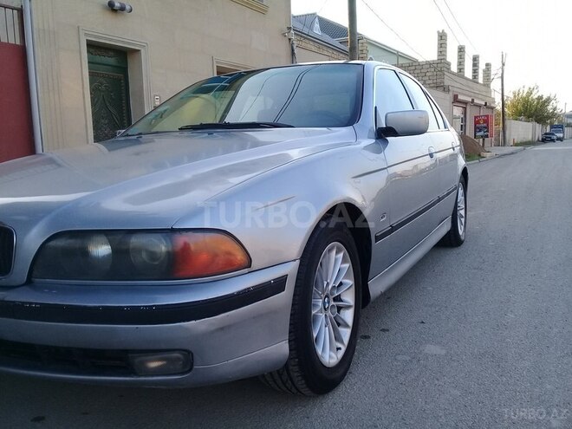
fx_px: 512
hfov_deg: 58.4
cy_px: 214
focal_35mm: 31
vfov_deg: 45.4
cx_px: 286
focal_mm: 3.3
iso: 50
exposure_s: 1/185
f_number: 2.2
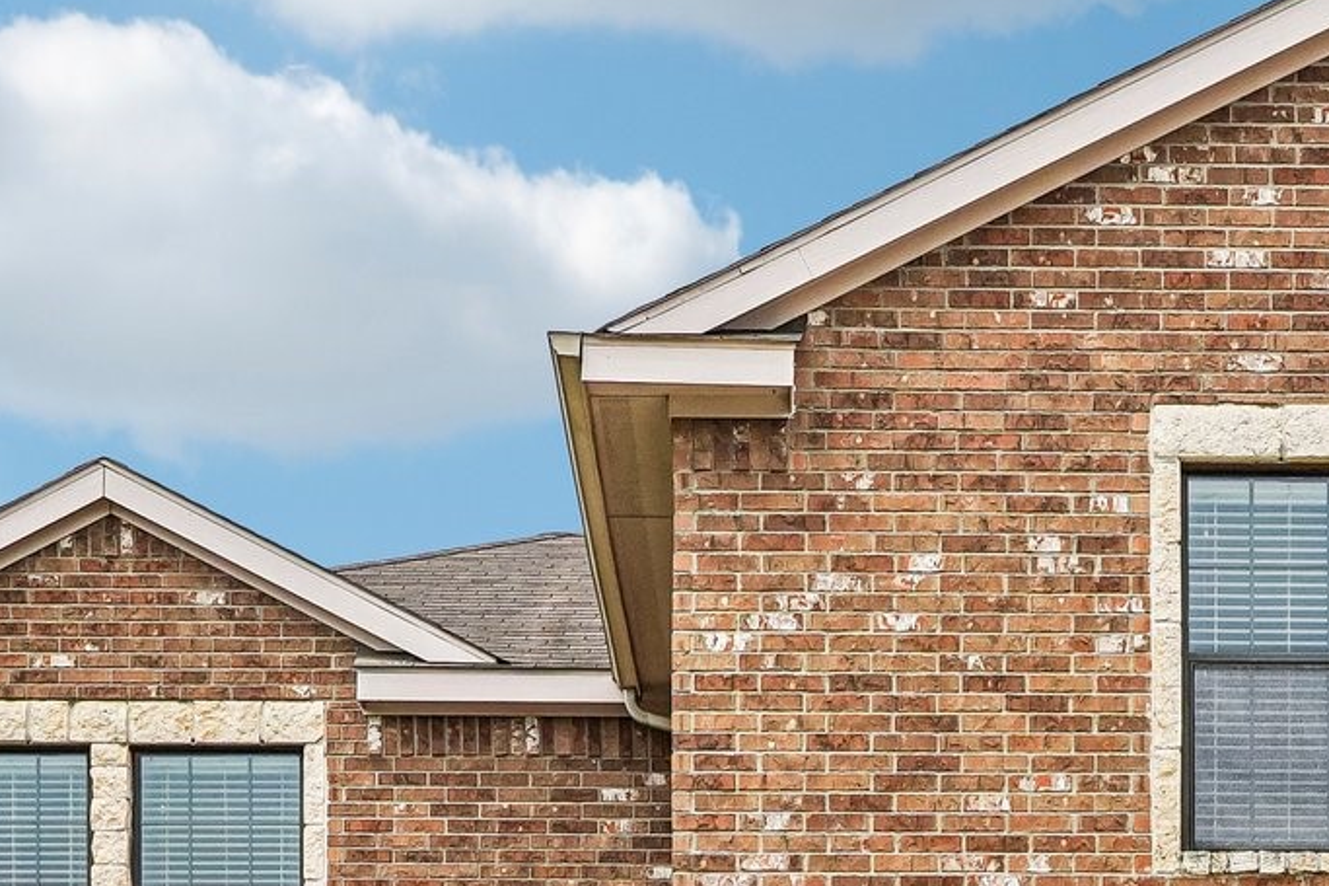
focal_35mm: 90
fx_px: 3321
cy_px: 1156
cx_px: 885
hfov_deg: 22.5
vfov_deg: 14.5
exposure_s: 1/1600
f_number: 8
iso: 500
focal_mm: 30
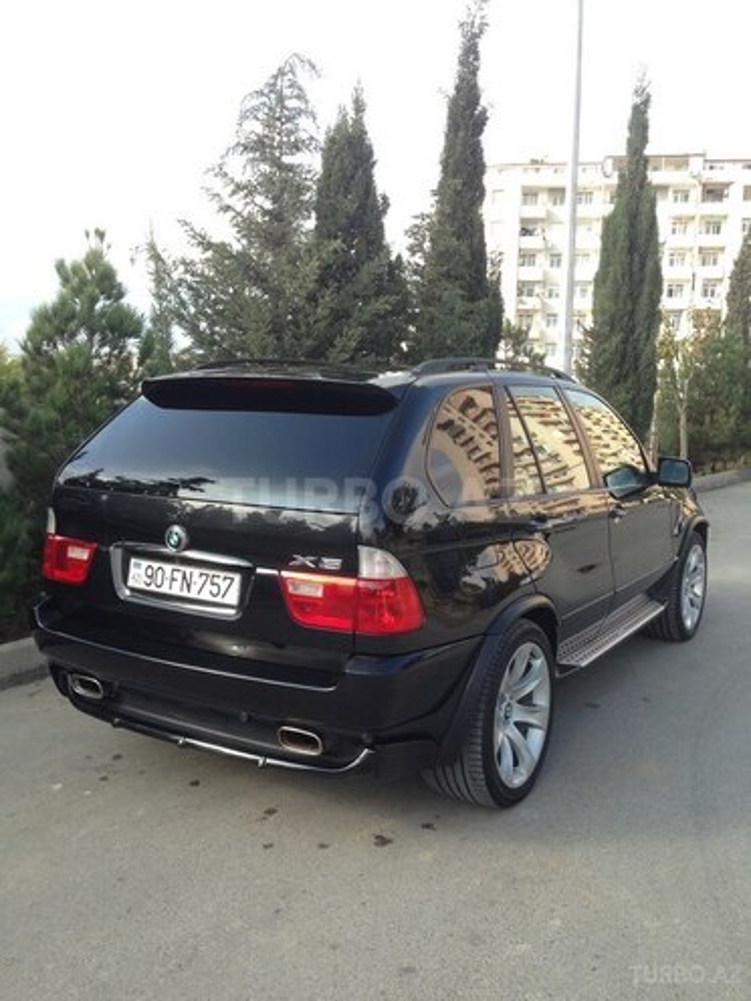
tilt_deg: -3.6
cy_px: 500
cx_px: 376
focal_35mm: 33
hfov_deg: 42.9
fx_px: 955
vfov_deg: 55.4
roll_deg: -2.7
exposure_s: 1/396
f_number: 2.4
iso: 50
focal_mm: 4.12
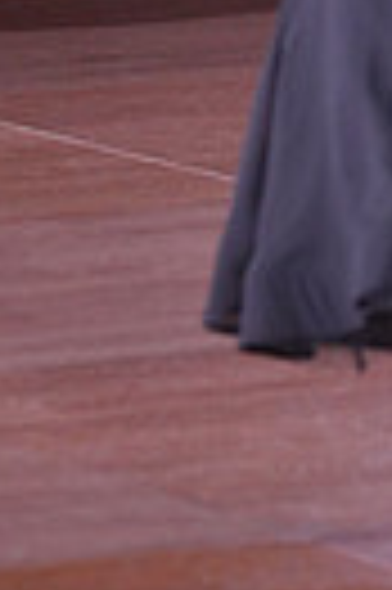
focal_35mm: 664
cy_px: -658
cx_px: 606
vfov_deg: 3.1
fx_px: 10873
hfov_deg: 2.1
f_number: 4
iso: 2000
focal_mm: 150
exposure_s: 1/400
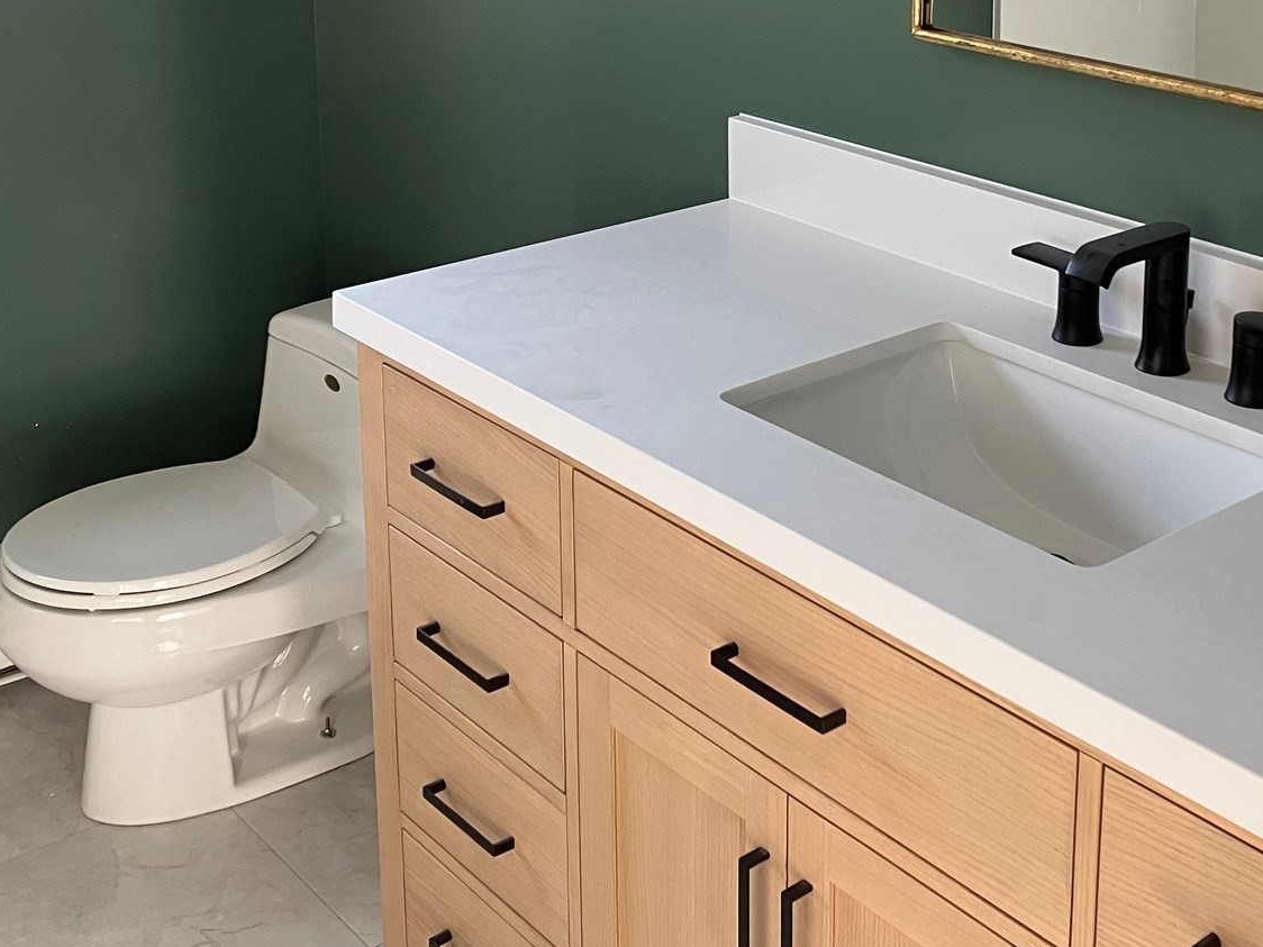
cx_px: 785
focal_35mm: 51
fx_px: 1861
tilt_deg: -13.3
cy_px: 116
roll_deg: -1.6
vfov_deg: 27.6
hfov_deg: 37.3
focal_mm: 3.99
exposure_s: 1/94
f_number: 1.8
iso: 80
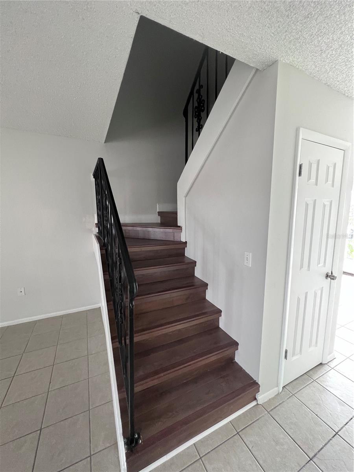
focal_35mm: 13
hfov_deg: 89.9
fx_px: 177
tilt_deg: -6.5
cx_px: 177
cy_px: 236
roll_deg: +0.2
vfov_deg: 106.2
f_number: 1.8
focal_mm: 1.57
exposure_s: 1/60
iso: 250
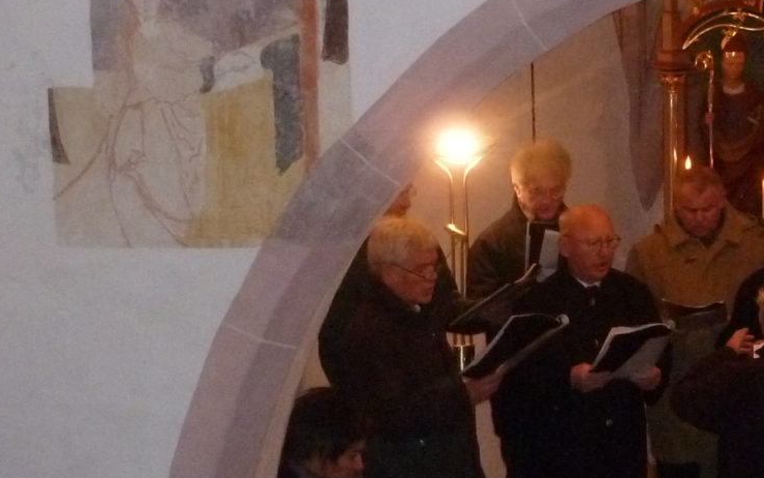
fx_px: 2020
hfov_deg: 20.7
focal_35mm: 97
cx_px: 780
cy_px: 185
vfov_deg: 13.5
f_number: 3.6
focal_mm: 5.9
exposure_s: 1/60
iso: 500
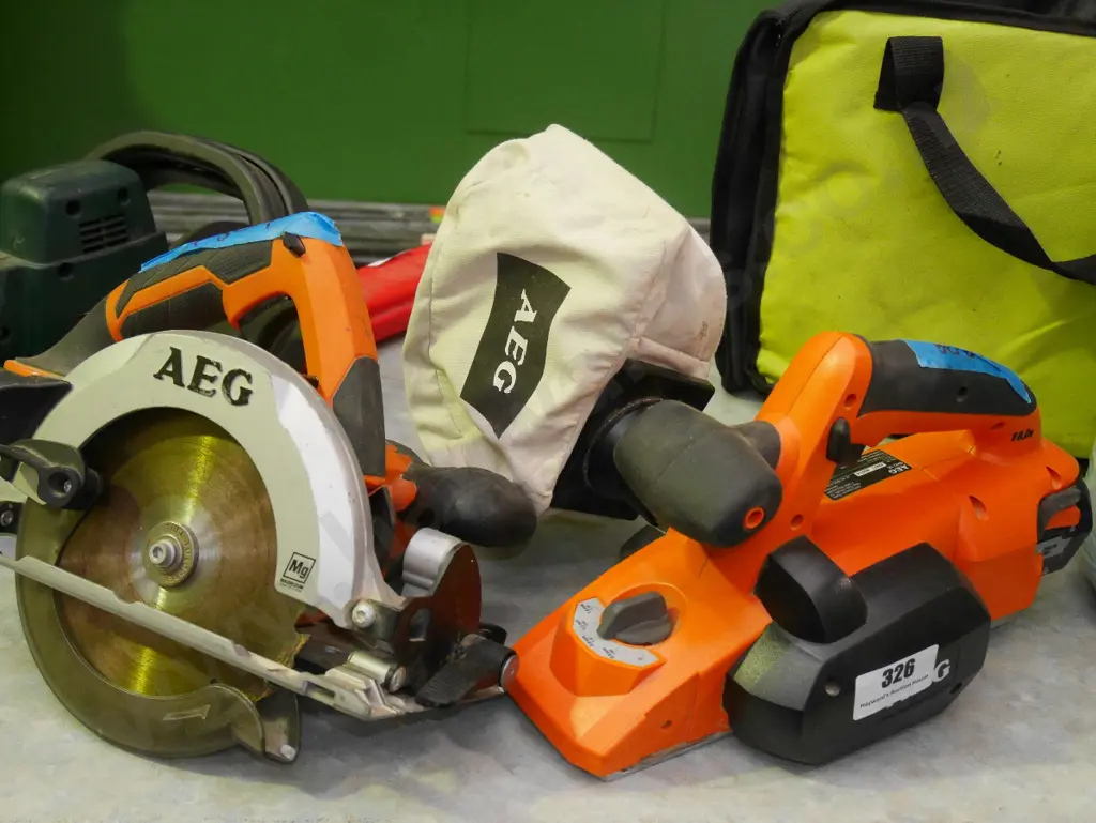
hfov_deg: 42.9
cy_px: 412
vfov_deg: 32.9
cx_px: 548
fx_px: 1394
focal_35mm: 44
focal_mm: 22
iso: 3200
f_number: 4.9
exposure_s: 1/125
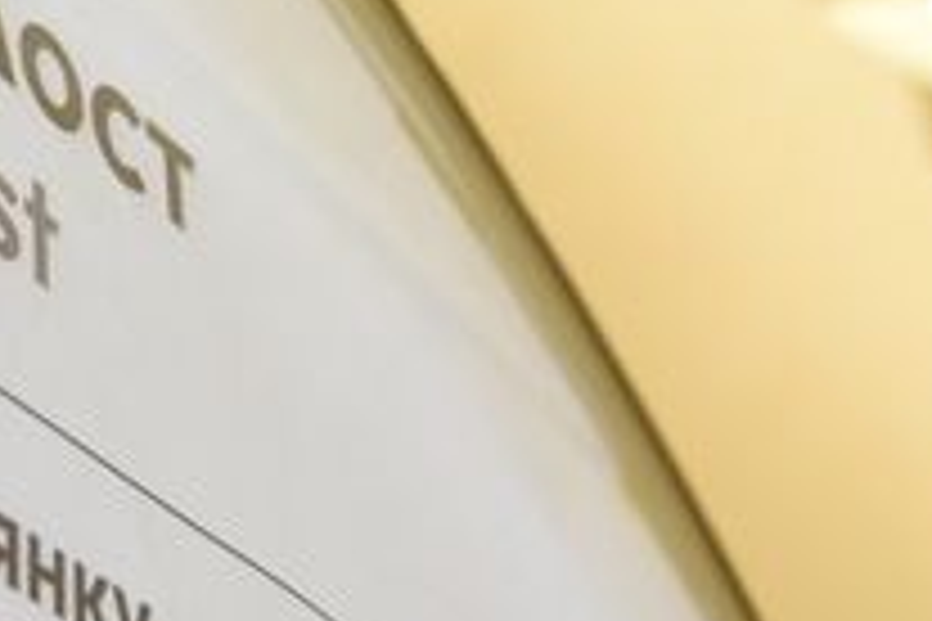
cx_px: -234
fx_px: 2537
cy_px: -130
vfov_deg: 13.6
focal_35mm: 98
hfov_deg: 19.4
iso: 2500
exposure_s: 1/320
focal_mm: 29
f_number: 3.2
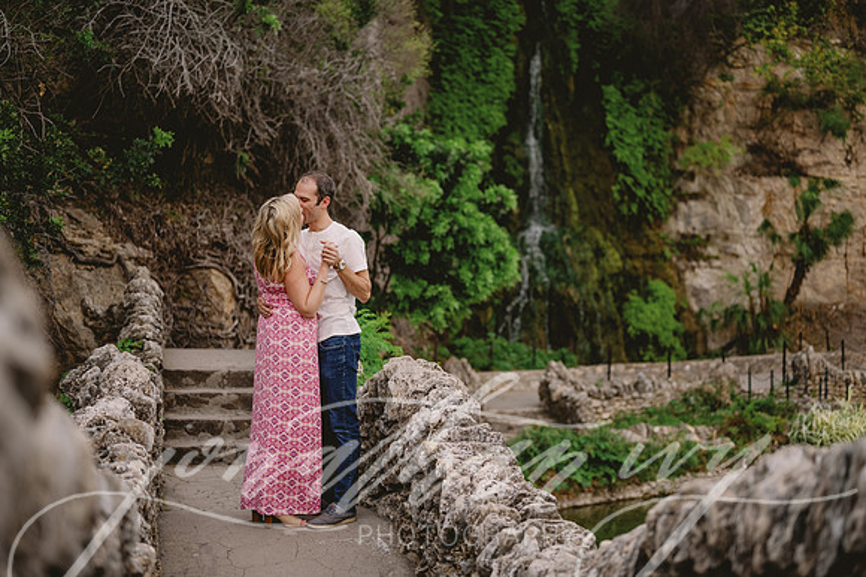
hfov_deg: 39.6
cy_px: 288
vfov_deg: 27.0
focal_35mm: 50
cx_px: 433
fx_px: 1202
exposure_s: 1/250
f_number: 2
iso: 80
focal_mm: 50
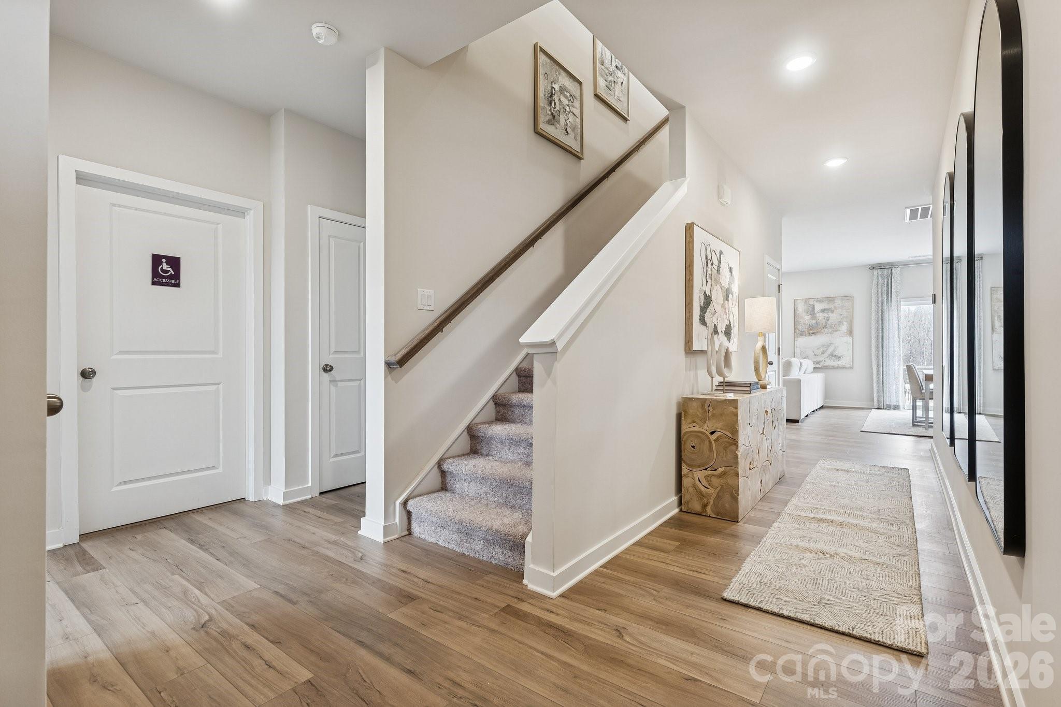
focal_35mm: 16
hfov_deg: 96.7
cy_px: 354
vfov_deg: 73.7
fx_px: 471
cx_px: 530
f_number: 8
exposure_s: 1/4
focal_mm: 16
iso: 400
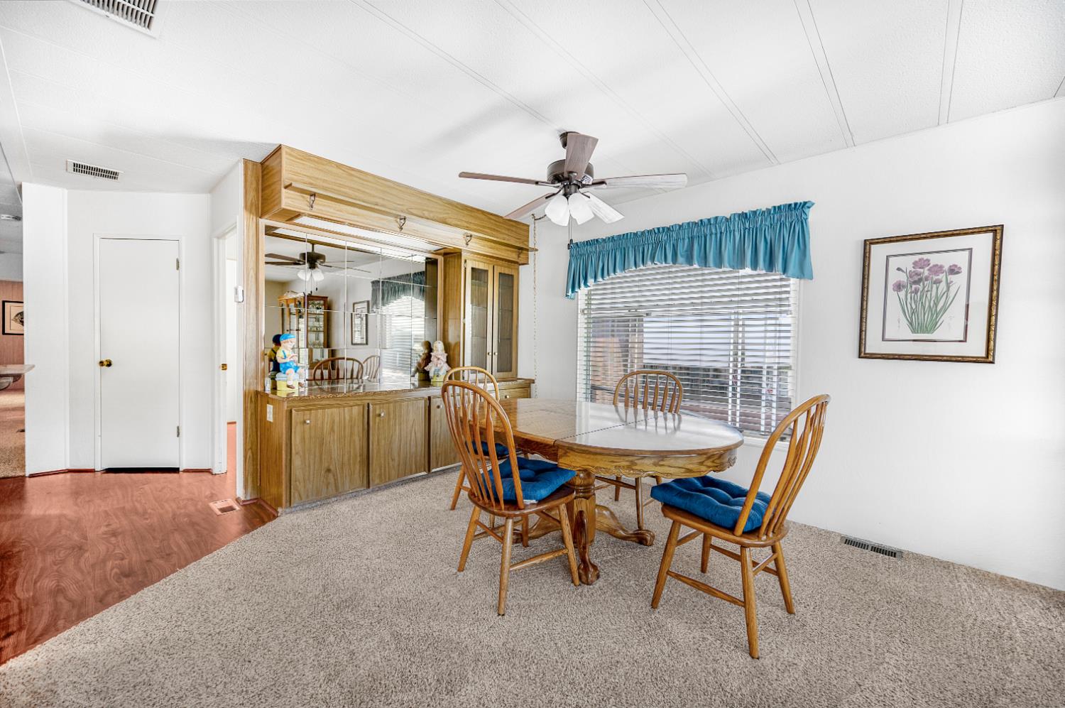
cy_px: 354
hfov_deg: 104.3
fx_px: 414
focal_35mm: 14
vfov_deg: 81.1
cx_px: 532
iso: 400
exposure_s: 1/60
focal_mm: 14
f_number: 4
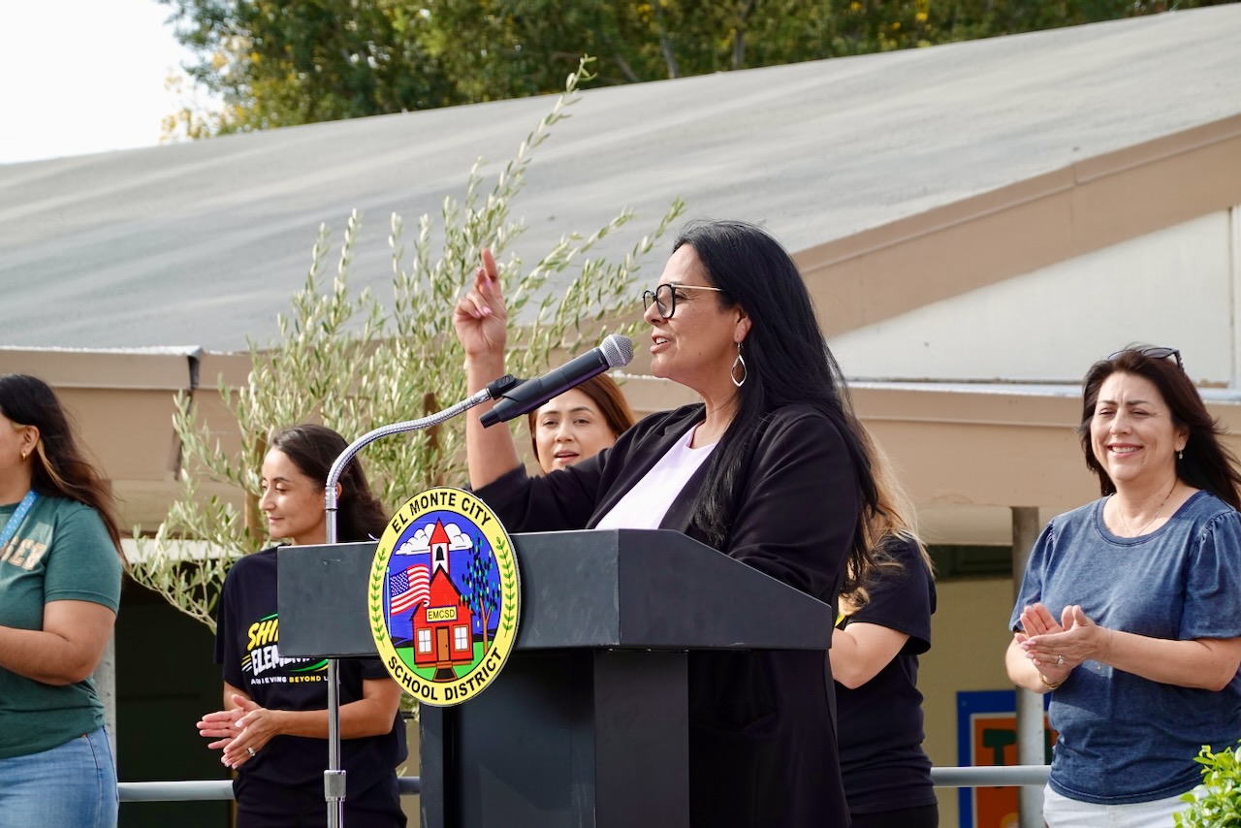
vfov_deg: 6.9
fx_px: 6896
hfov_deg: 10.3
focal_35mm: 200
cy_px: 414
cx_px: 620
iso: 125
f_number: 5.6
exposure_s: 1/200
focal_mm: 72
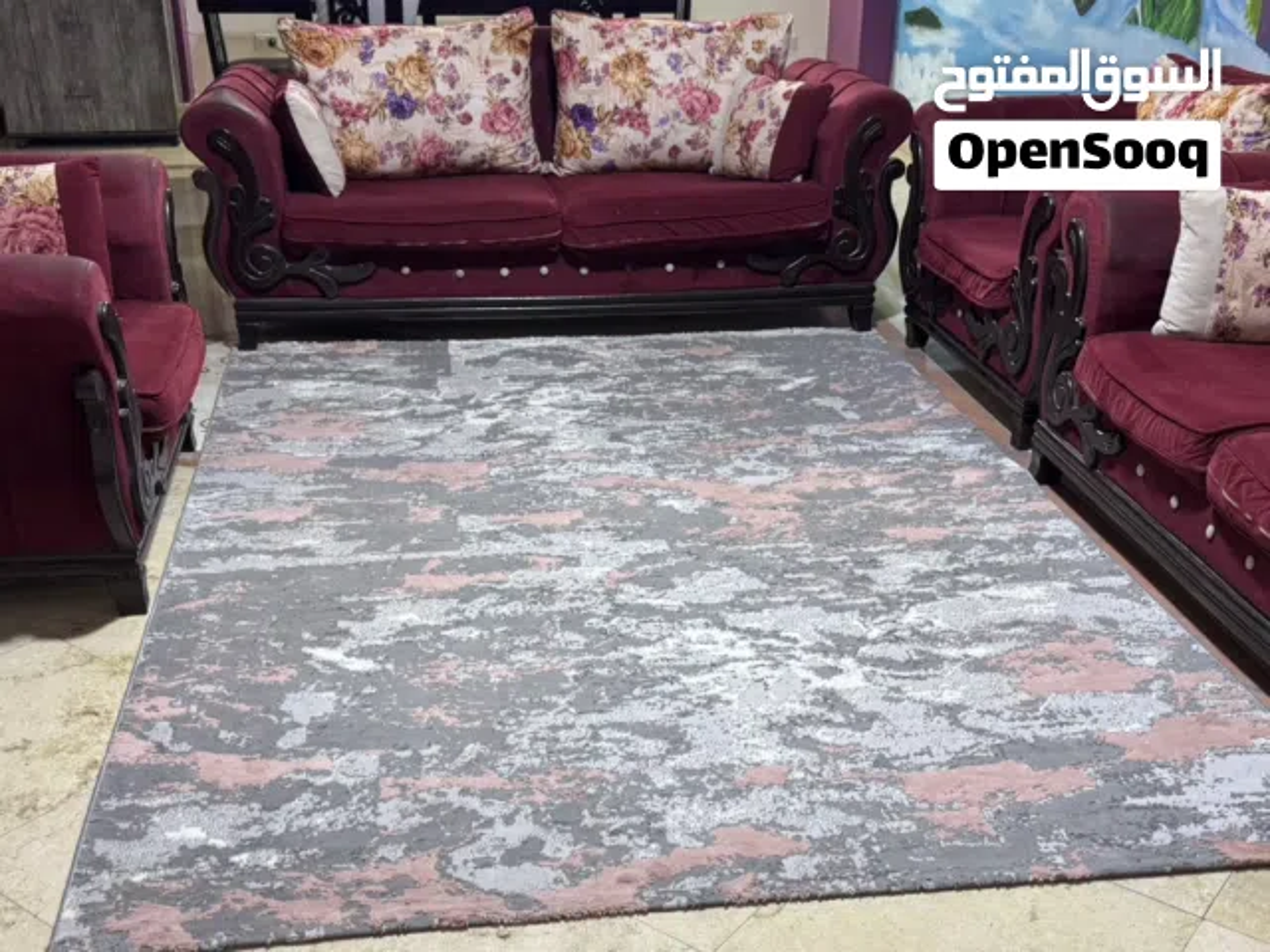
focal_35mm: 24
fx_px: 881
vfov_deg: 56.8
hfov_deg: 71.6
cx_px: 635
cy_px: 476
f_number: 1.78
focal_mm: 6.76
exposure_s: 1/50
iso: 250
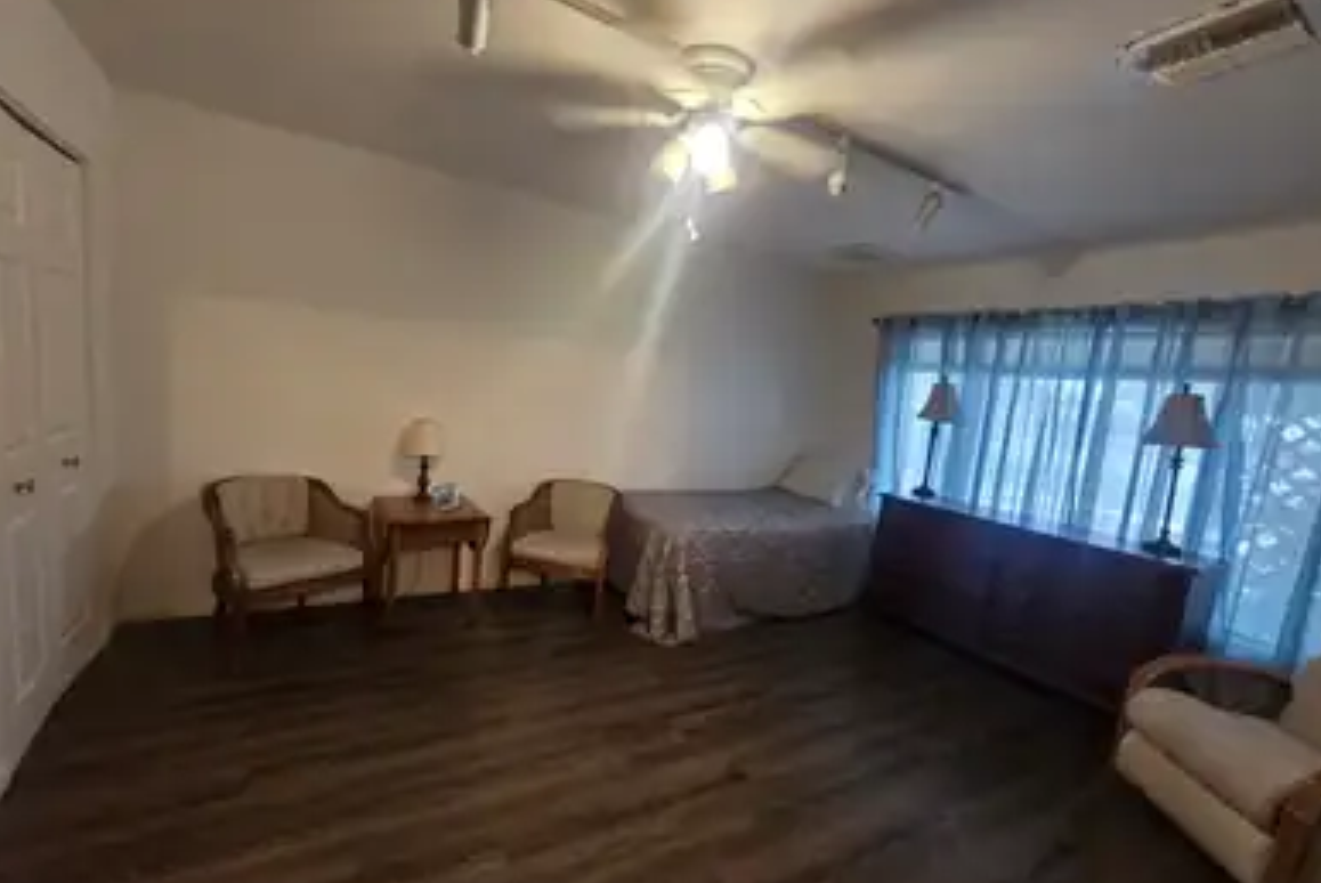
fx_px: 514
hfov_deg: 104.2
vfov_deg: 81.3
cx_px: 650
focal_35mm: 14
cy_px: 462
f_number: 2.2
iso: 1000
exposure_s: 1/60
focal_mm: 2.2
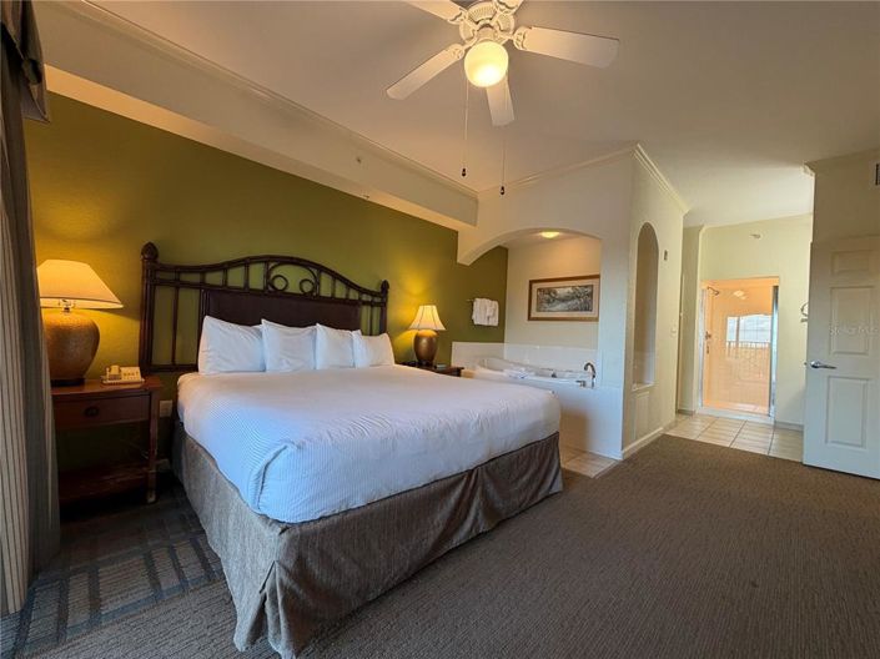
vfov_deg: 85.6
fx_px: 356
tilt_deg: +0.4
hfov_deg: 102.1
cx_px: 440
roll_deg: -2.5
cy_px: 330
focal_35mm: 14
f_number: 2.2
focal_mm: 2.22
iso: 160
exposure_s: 1/60
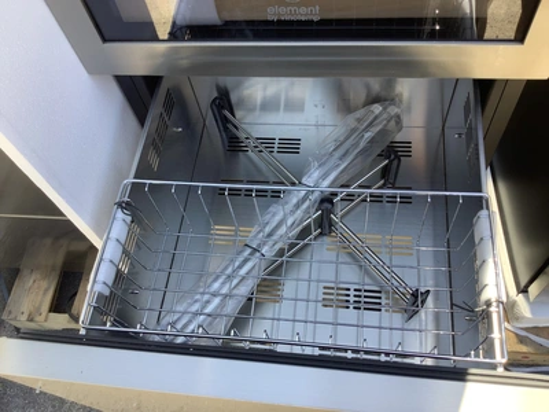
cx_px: 274
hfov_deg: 58.4
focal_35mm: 31
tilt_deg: -55.1
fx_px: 492
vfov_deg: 45.4
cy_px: 206
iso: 25
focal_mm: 3.3
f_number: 2.4
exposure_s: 1/125
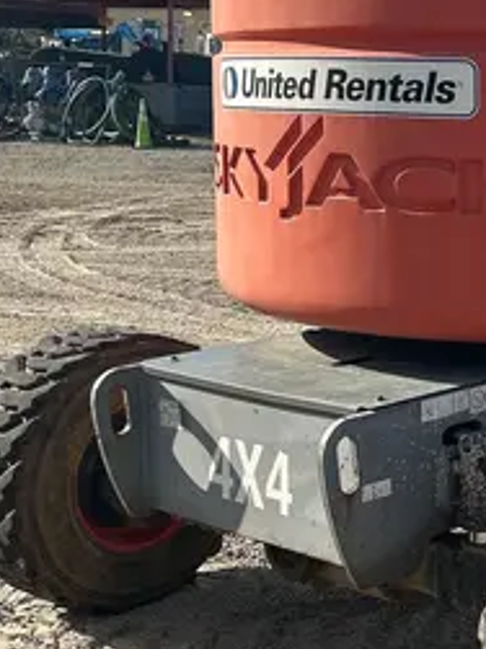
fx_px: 1424
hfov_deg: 17.9
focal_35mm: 76
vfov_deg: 25.7
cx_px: 654
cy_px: 296
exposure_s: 1/2841
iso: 50
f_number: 1.5
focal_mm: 5.7
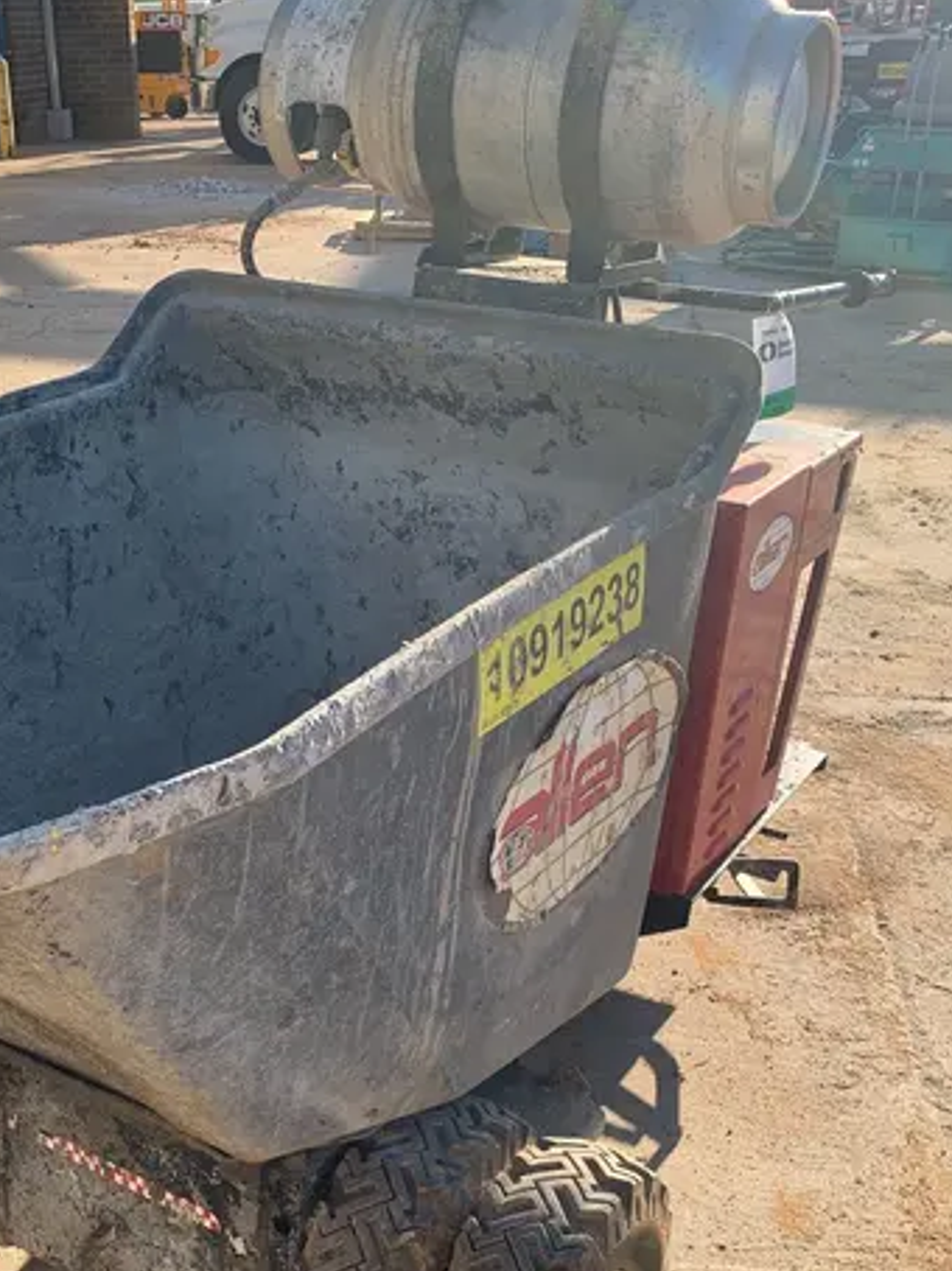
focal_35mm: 42
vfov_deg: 44.2
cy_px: 841
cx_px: 300
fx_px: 1542
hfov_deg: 33.9
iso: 25
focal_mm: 4.25
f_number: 1.8
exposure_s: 1/802
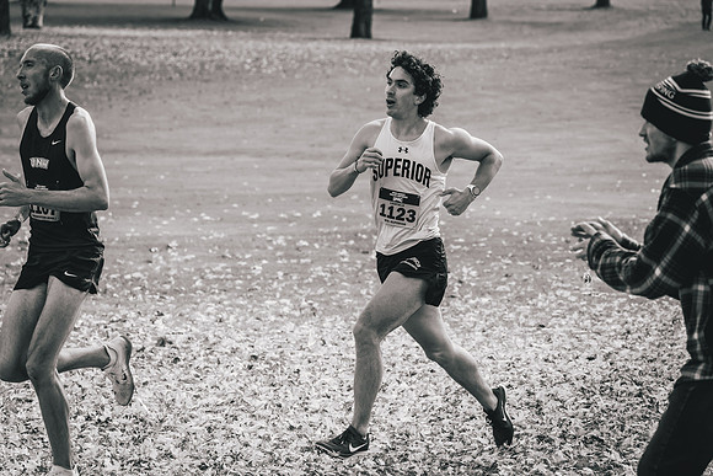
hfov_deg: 12.6
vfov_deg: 8.5
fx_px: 3217
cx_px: 376
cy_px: 225
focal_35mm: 162
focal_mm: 154
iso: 400
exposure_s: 1/1250
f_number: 6.3
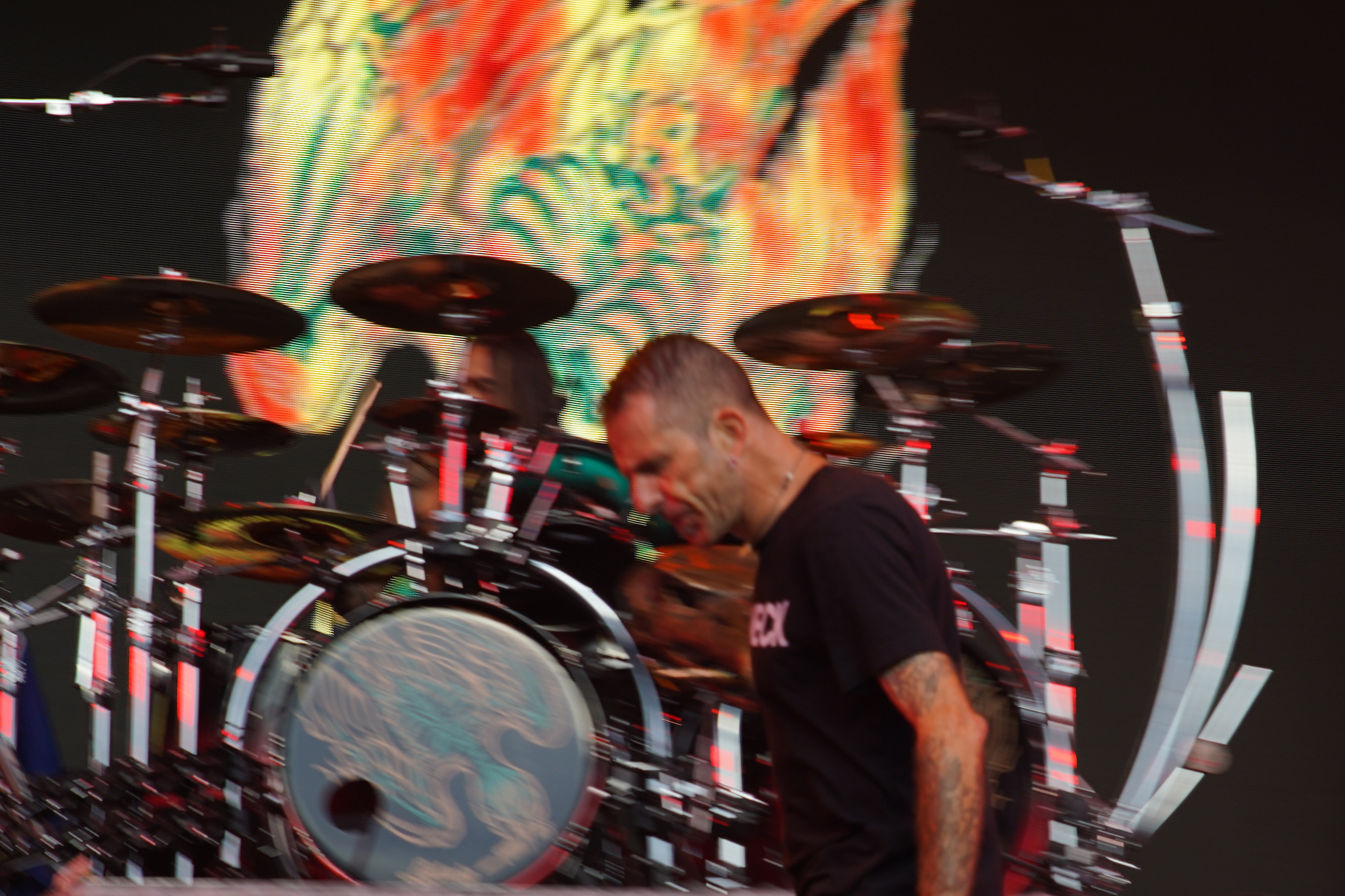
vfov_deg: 10.7
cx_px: 790
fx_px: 4782
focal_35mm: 128
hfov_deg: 16.0
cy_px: 633
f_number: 5
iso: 100
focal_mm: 60
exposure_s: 1/50
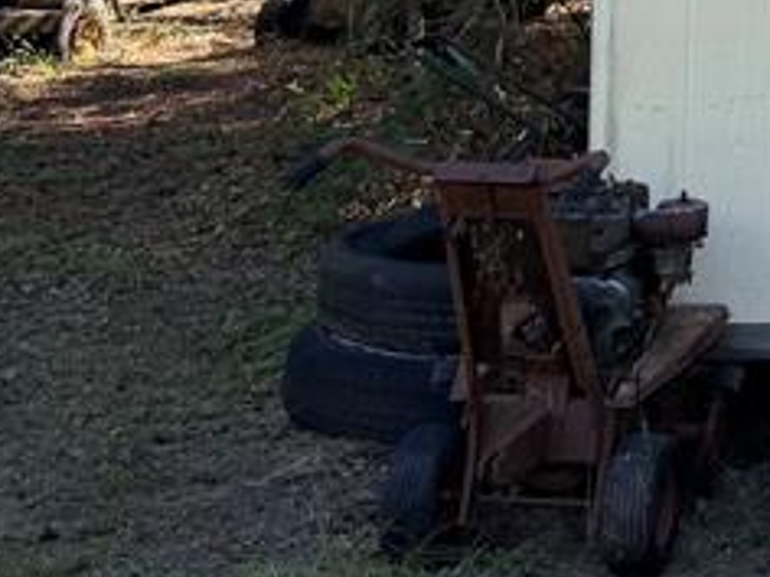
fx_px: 2313
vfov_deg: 13.2
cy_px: -352
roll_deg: -0.5
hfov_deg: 16.4
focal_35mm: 104
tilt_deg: +2.1
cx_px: 1308
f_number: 1.78
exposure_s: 1/1271
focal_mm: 6.76
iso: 100
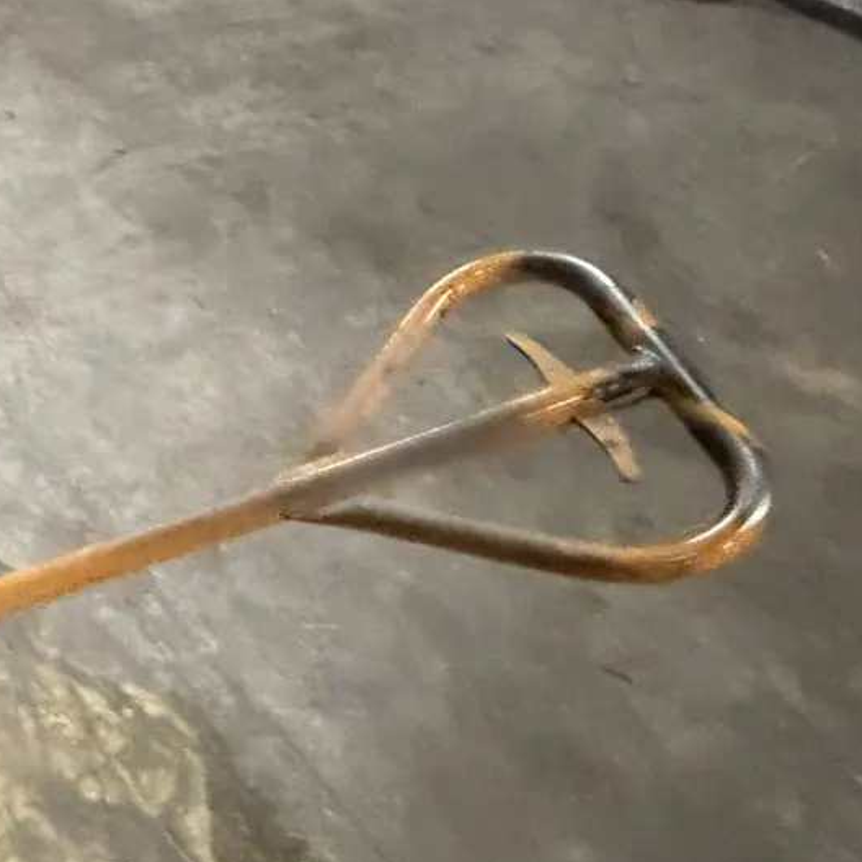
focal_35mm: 45
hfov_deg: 26.2
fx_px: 1268
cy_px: 465
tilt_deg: -42.5
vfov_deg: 37.5
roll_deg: -0.2
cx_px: -465
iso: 1600
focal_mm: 2.22
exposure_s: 1/33
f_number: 2.2
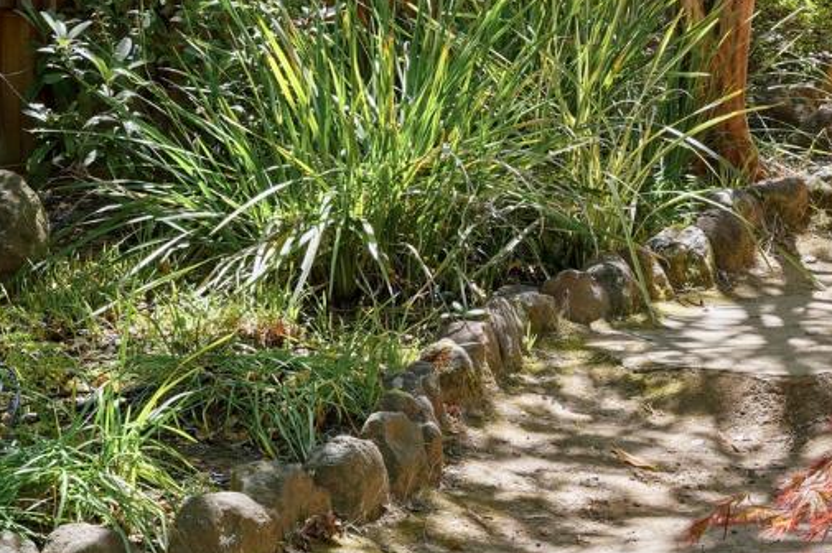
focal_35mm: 104
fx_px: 2402
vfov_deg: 13.1
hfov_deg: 19.6
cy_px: 103
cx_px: 544
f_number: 8
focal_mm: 35
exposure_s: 1/25
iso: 200
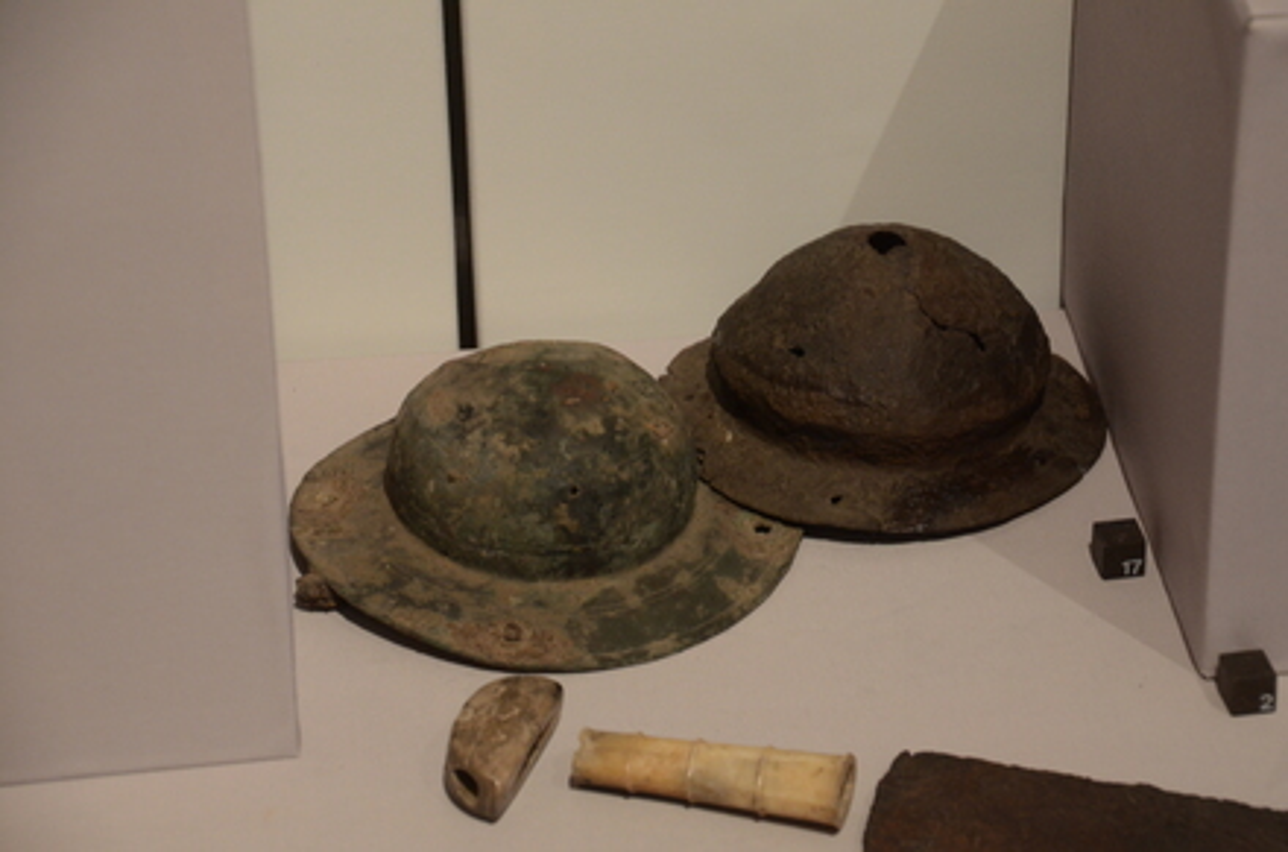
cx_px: 644
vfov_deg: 10.6
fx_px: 4604
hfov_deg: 15.9
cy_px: 426
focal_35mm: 129
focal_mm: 86
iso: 1250
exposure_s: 1/30
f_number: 5.6
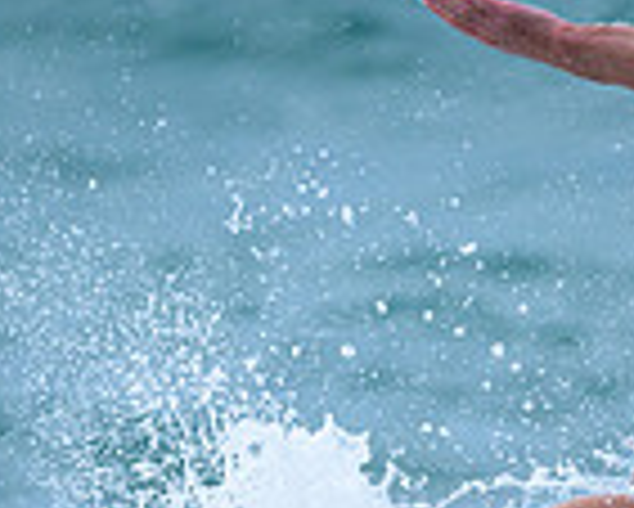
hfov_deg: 0.6
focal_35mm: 3231
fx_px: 60668
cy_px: 728
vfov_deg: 0.5
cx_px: 528
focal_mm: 800
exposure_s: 1/3200
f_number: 6.3
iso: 640
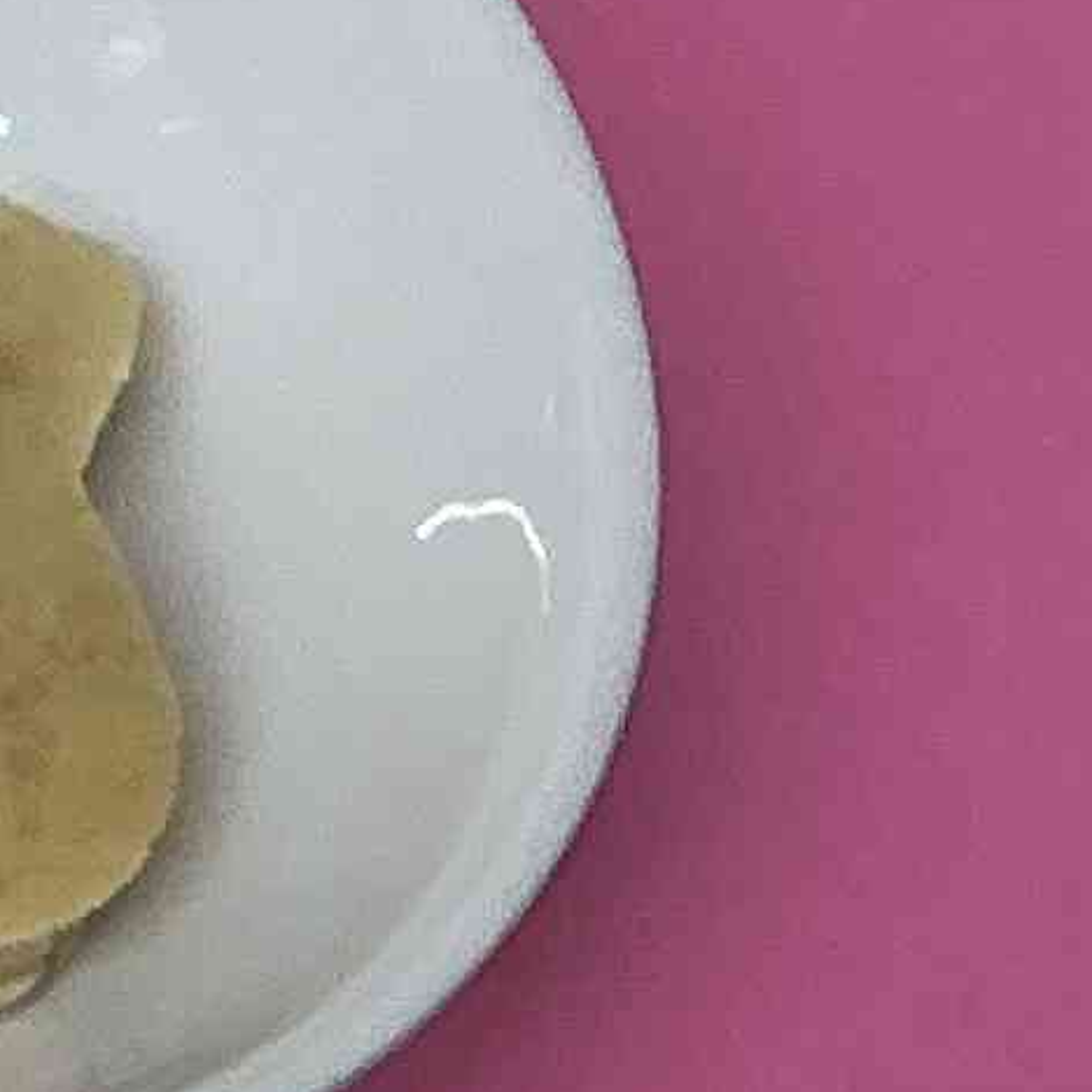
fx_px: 7888
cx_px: -3325
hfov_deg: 6.4
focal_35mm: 221
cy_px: 2410
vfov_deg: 7.5
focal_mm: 3
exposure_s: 1/120
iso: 64
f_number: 1.8
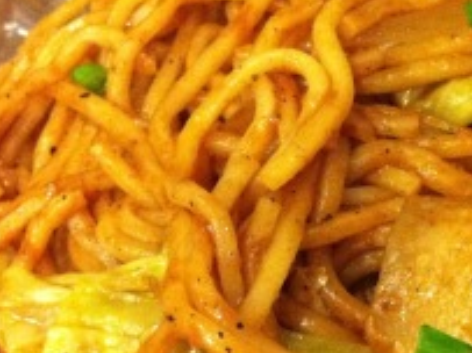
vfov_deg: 17.1
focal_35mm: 86
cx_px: 312
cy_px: 182
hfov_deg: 22.7
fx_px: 1172
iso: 800
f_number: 2.8
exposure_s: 1/15
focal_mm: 3.85
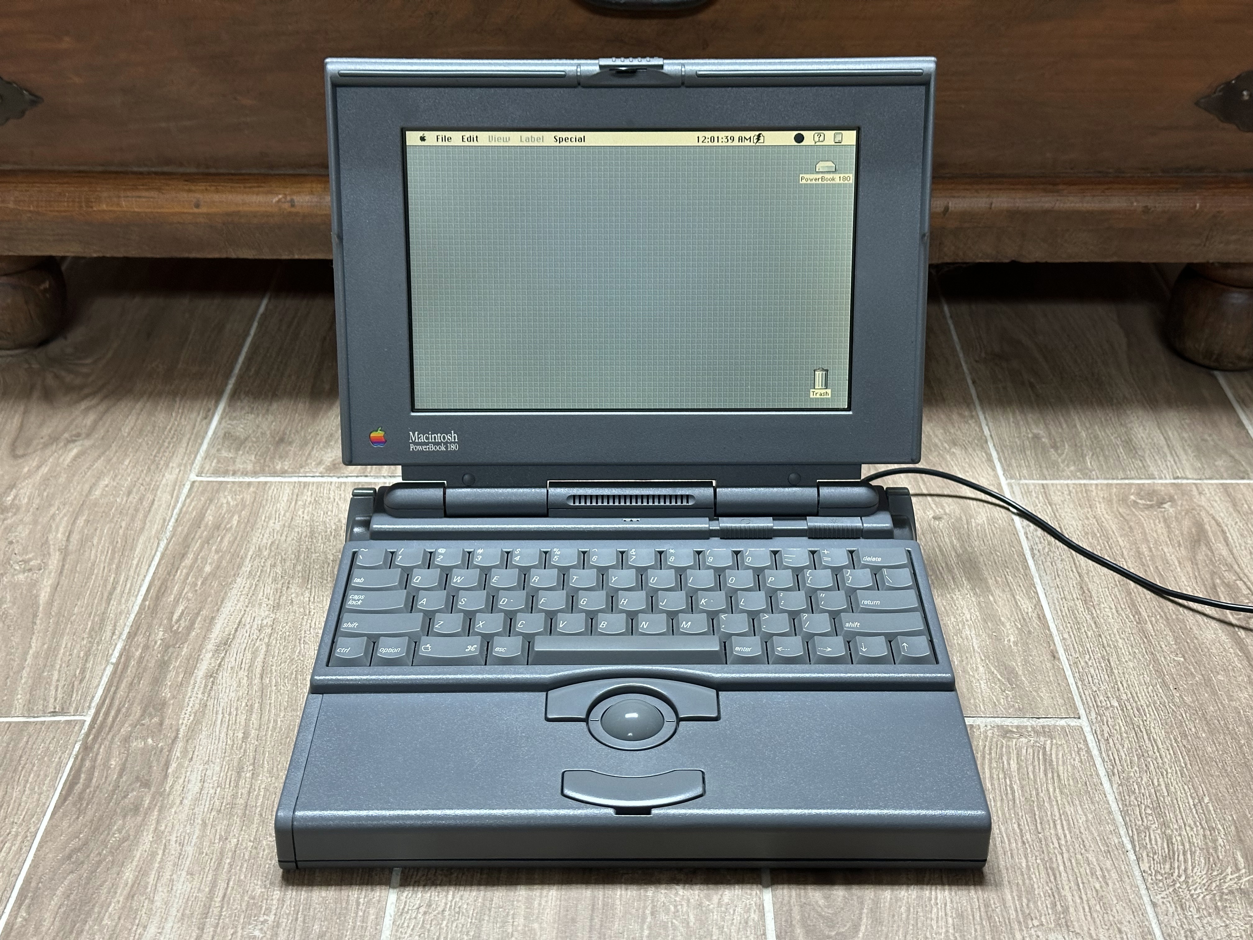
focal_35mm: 48
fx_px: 1737
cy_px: 470
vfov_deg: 30.3
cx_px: 626
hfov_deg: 39.7
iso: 200
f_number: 1.78
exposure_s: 1/60
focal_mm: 6.86
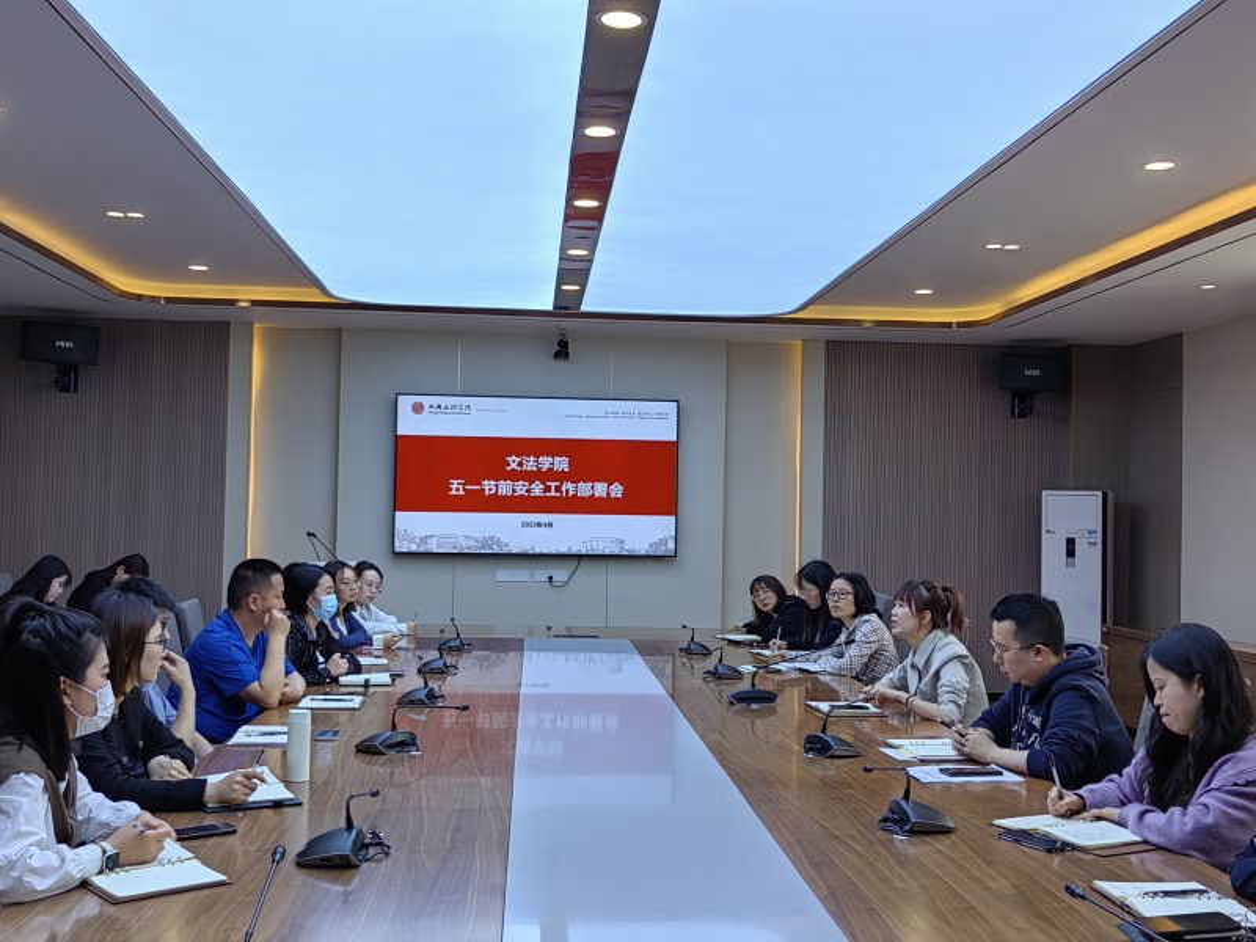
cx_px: 628
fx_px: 1343
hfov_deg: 50.1
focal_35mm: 37
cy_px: 471
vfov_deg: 38.7
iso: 50
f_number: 1.9
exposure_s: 1/365
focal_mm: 5.52
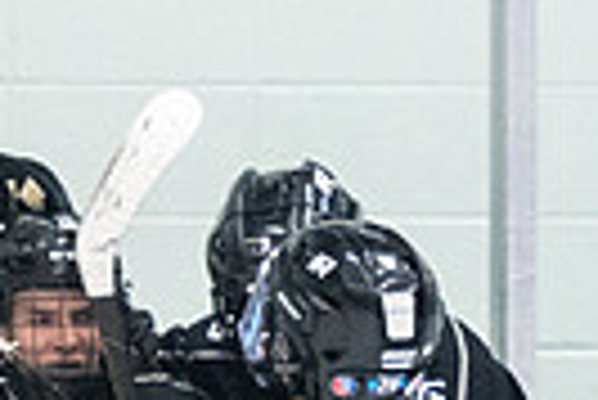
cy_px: 678
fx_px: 19024
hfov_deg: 1.8
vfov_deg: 1.2
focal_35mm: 1144
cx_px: 404
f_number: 2.8
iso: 3600
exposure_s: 1/640
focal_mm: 150
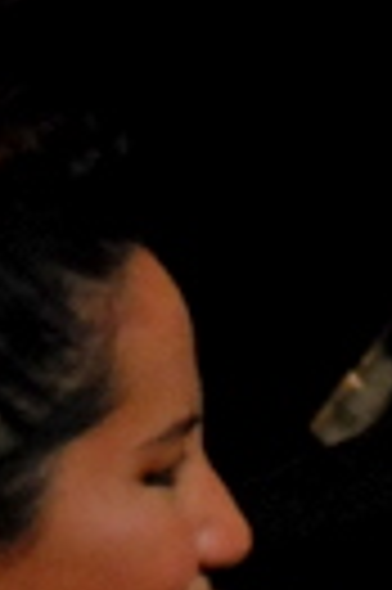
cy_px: 1441
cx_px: 347
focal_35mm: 1655
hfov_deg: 0.8
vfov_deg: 1.2
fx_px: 27101
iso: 1600
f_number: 2.8
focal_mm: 200
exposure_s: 1/640
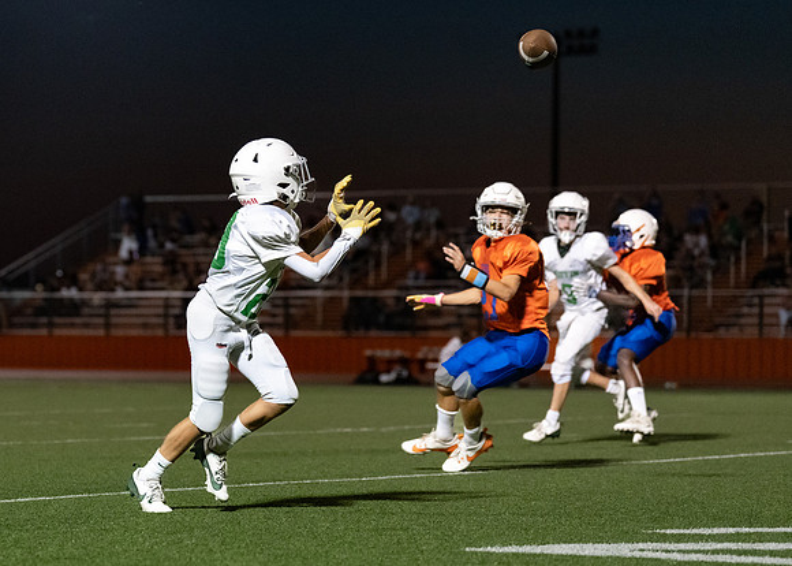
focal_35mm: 145
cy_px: 318
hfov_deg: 13.8
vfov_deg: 9.9
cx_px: 194
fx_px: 3262
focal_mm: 98
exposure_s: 1/1000
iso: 4000
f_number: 2.8
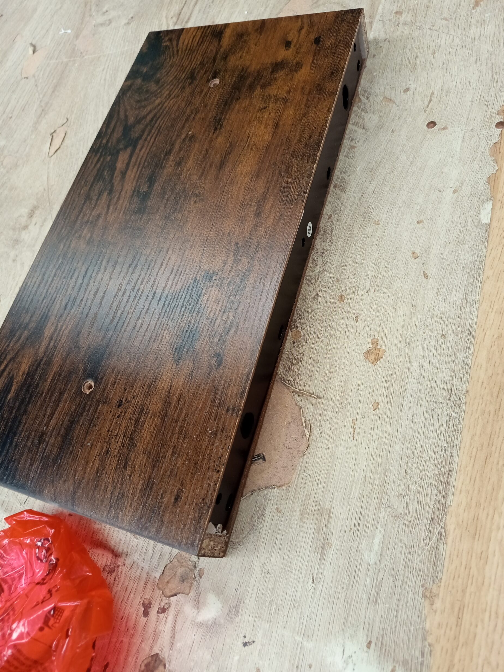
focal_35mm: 25
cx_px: 262
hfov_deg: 54.9
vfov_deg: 69.4
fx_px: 485
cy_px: 341
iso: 288
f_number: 1.7
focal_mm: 5.24
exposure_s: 1/100
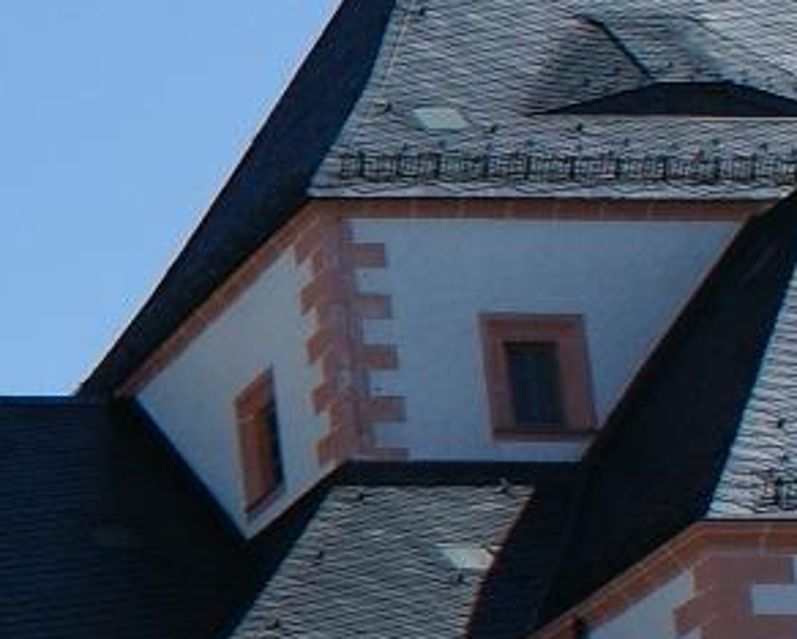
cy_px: 885
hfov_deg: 8.1
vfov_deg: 7.7
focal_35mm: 198
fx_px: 4674
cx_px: -1690
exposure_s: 1/250
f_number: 10
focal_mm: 18
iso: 100
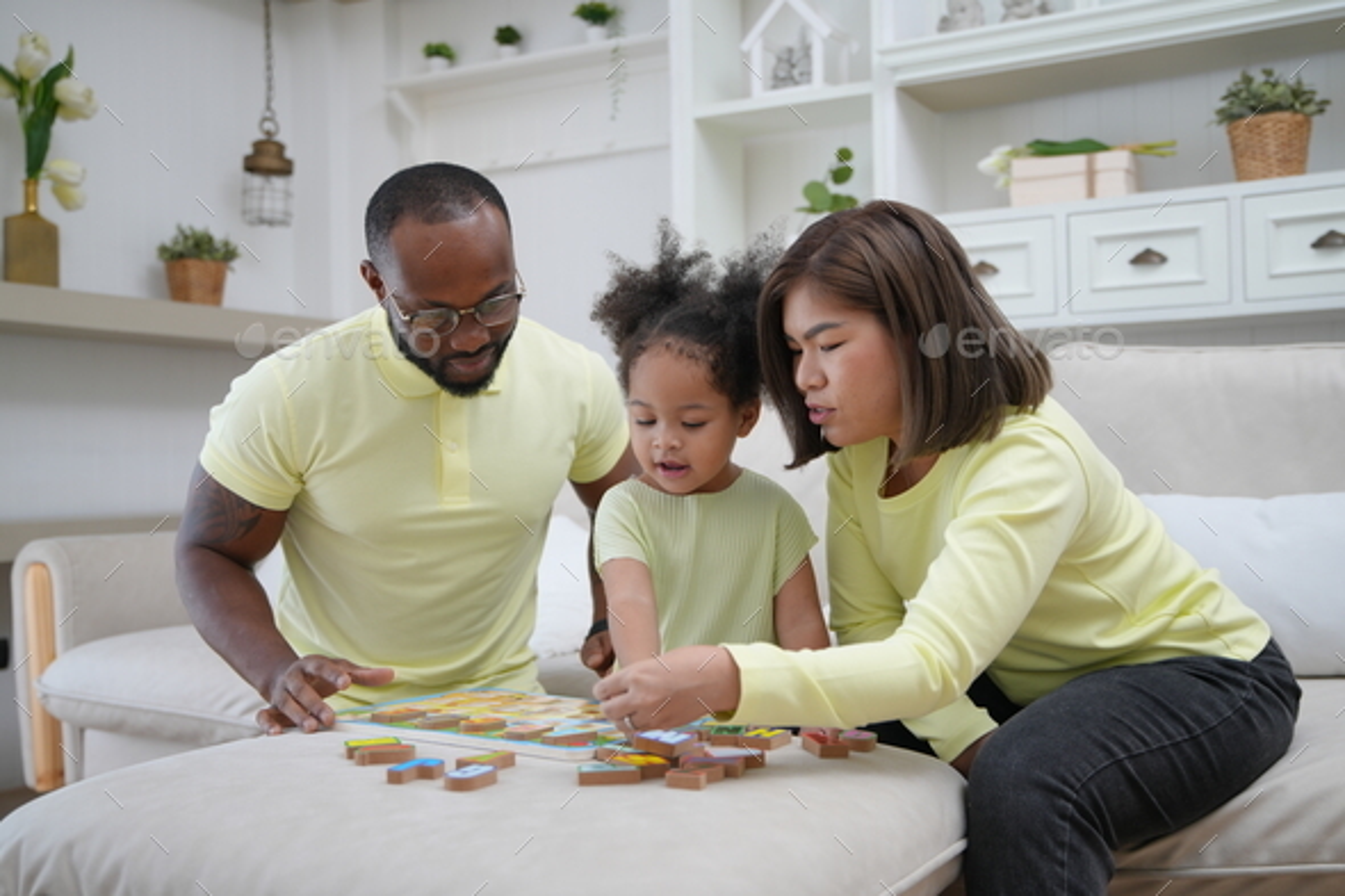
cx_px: 672
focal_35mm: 40
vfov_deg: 33.4
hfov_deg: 48.5
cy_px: 448
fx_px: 1494
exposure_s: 1/160
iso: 250
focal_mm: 40
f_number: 2.8
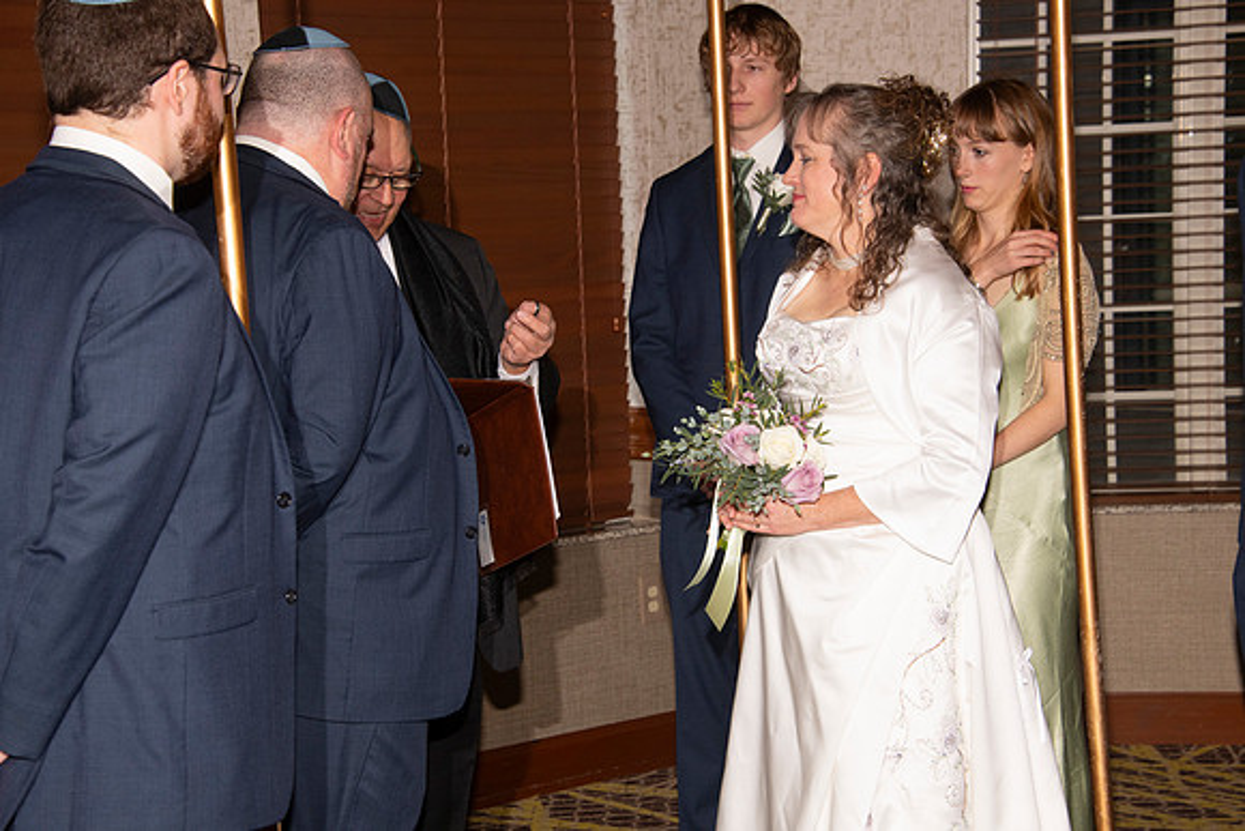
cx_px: 622
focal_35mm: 92
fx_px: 3182
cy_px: 416
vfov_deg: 14.9
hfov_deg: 22.1
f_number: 9
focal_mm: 92
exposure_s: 1/160
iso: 1000
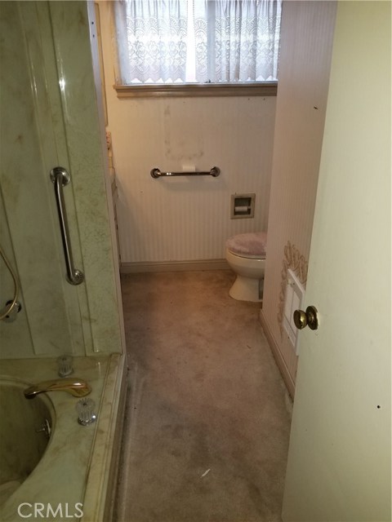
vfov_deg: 67.3
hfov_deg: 53.1
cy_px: 261
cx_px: 196
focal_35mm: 26
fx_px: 393
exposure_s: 1/24
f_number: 1.7
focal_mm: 4.3
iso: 160
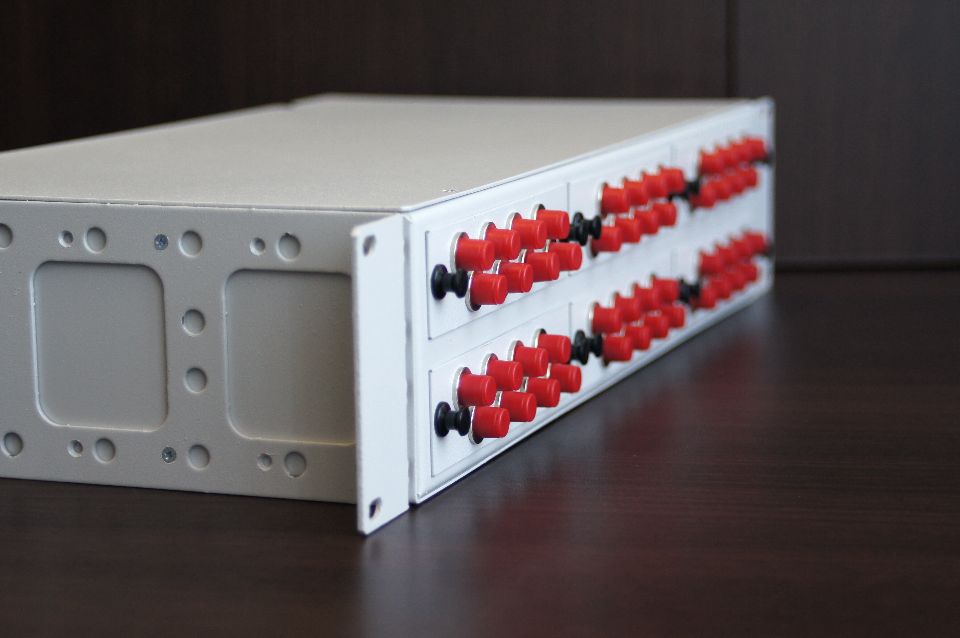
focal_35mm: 90
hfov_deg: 22.6
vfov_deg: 15.2
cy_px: 319
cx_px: 480
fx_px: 2397
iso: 500
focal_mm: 60
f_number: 4.5
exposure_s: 1/100
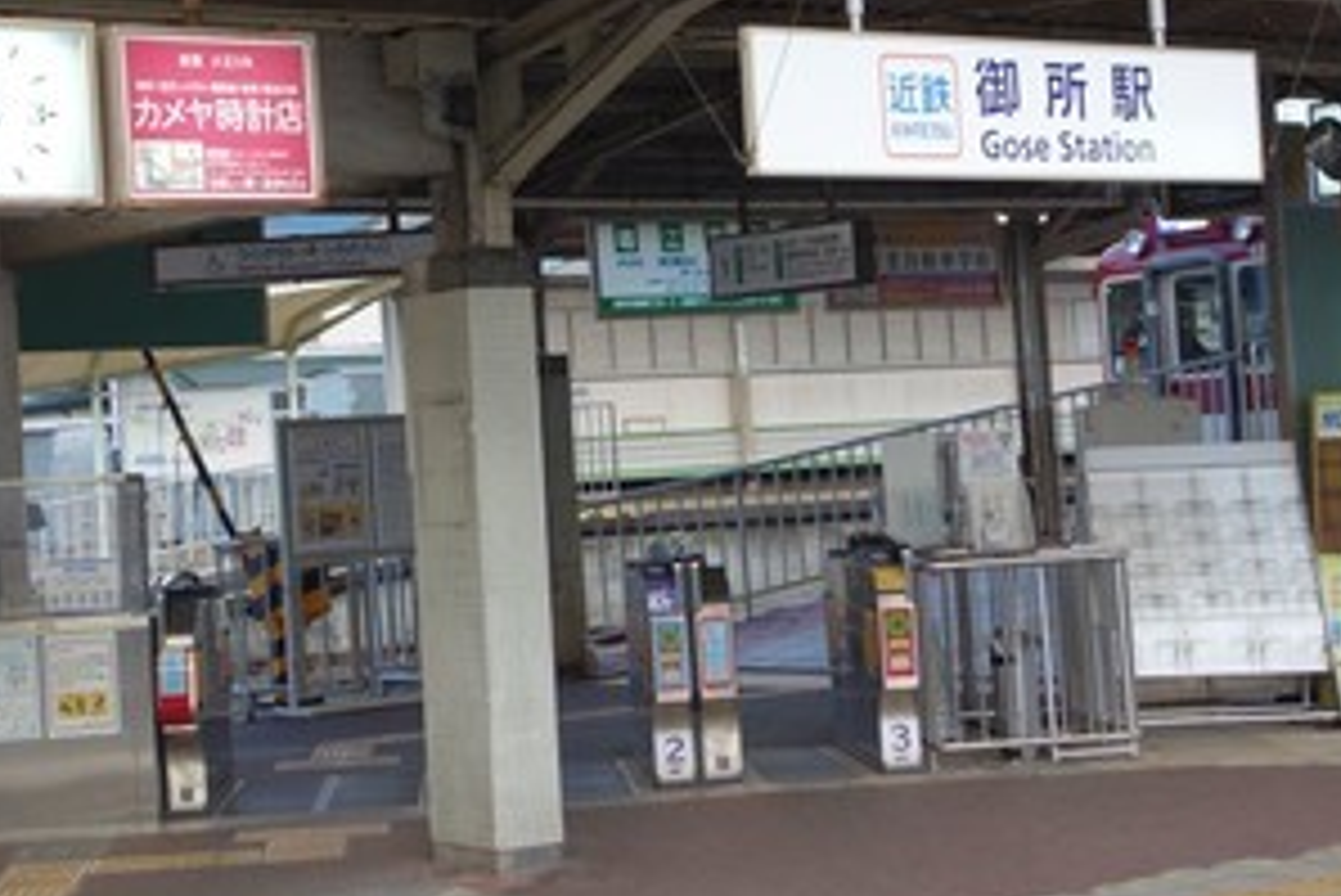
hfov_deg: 26.2
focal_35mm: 77
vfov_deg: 17.7
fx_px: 2870
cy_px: 297
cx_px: 531
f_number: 3.2
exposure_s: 1/60
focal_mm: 18.88
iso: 125
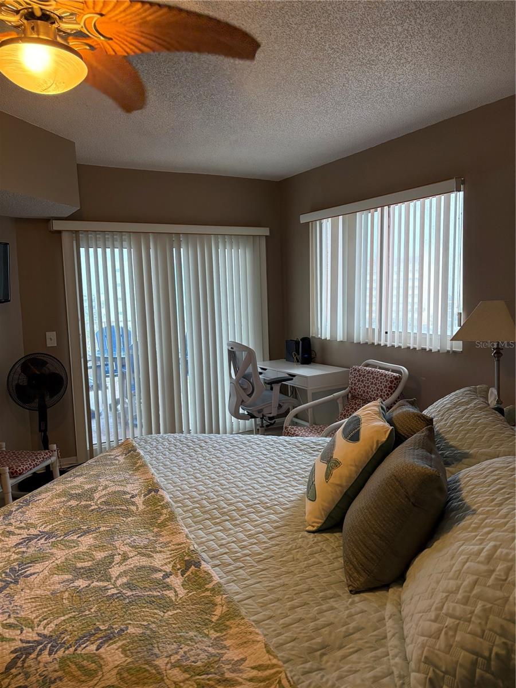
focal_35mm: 26
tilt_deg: -4.8
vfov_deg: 67.3
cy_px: 344
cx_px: 258
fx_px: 517
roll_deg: +1.7
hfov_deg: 53.1
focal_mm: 5.96
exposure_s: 1/120
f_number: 1.6
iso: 200
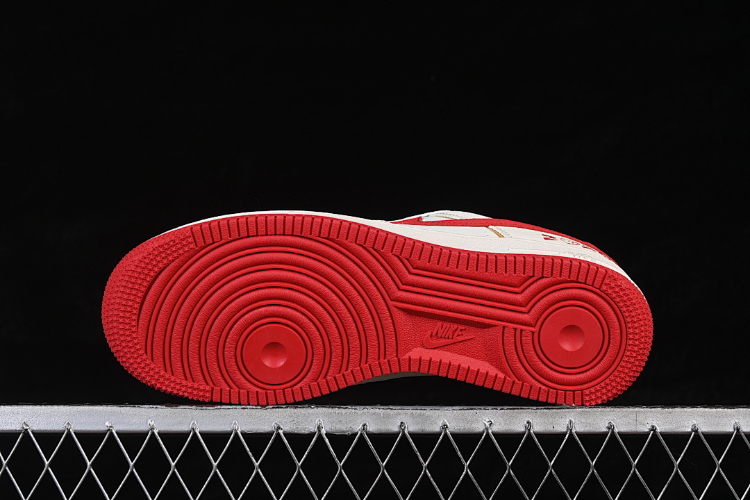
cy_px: 250
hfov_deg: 27.0
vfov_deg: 18.2
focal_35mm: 75
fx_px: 1562
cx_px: 375
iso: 160
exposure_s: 1/80
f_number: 8
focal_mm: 50
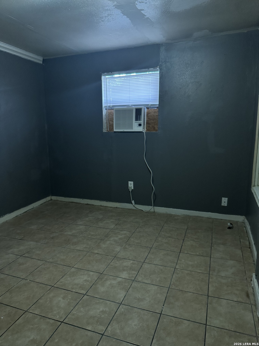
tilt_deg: -9.4
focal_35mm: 24
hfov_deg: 56.8
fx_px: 239
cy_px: 173
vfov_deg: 71.6
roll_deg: +0.5
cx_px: 130
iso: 160
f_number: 1.78
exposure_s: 1/60
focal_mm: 6.86
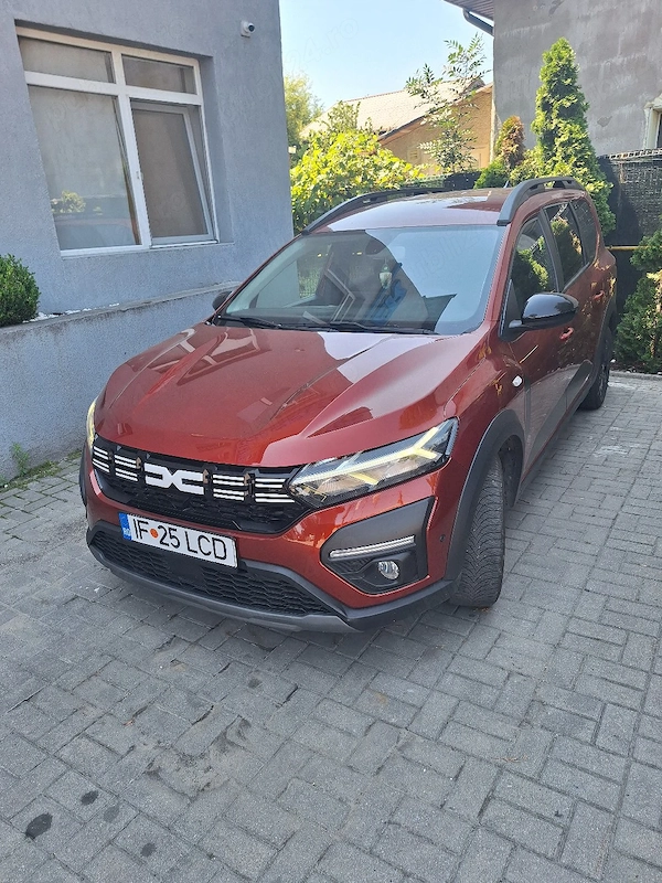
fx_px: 586
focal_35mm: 23
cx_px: 331
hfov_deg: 58.9
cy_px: 442
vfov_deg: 73.9
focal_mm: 5.54
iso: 40
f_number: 1.8
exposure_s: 1/476
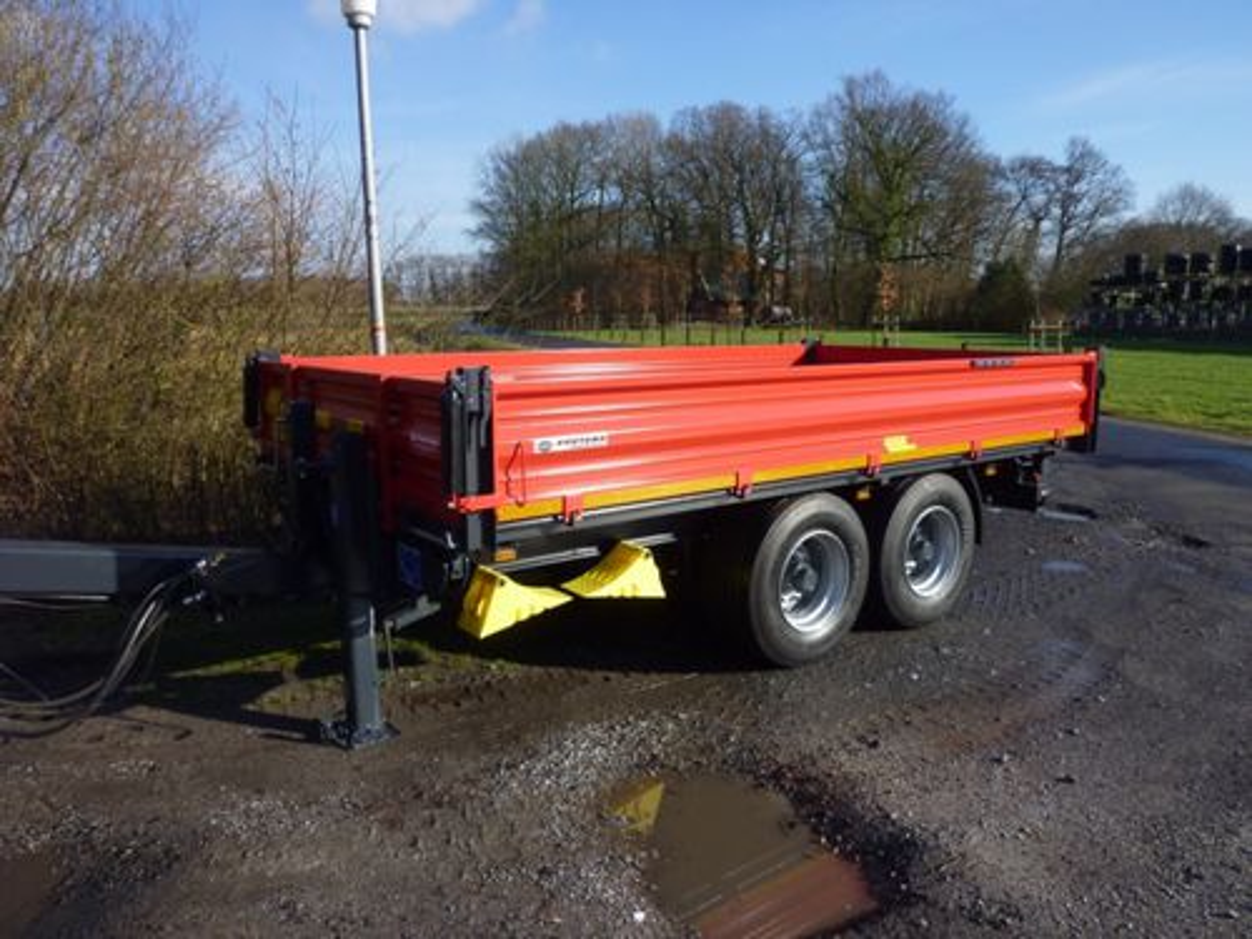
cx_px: 626
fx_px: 904
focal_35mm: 25
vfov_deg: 54.9
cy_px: 470
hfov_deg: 69.4
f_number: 4
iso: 80
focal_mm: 4.5
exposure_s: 1/400
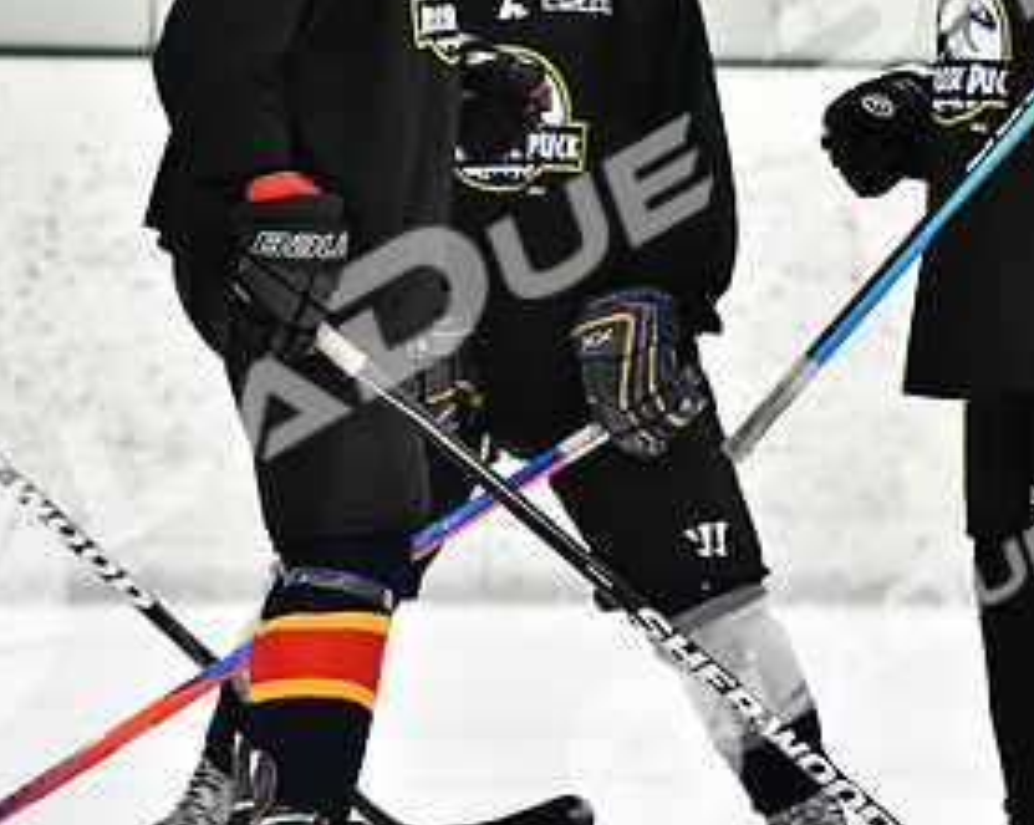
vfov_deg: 2.8
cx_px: 560
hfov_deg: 3.5
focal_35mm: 561
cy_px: 207
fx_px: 17150
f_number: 2.8
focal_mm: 190
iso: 5000
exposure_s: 1/1250
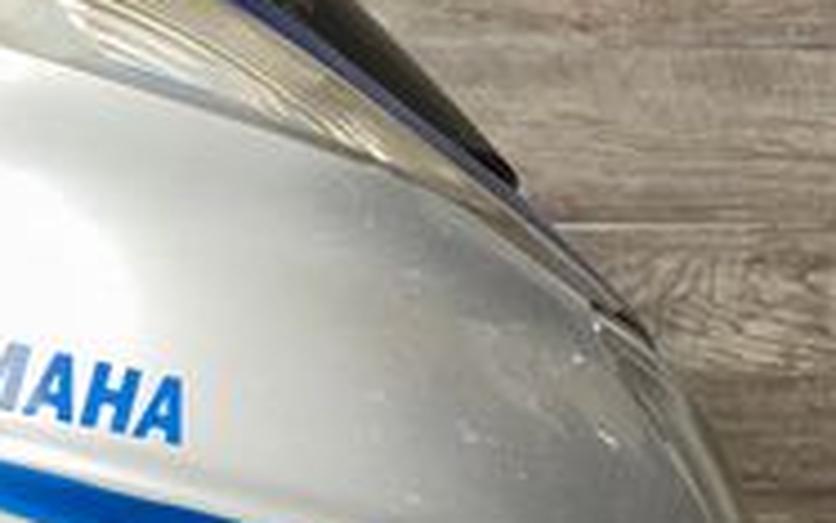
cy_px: 264
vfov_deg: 15.0
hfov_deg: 21.9
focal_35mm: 87
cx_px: -188
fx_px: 1983
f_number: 1.78
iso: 50
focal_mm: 6.76
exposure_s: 1/24
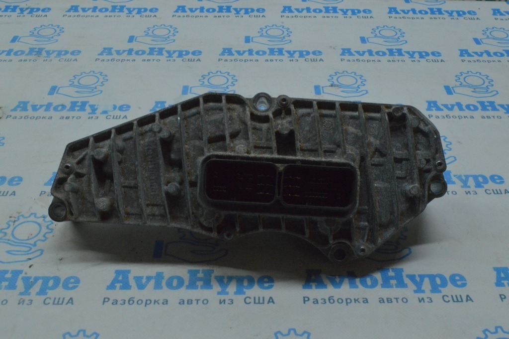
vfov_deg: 29.8
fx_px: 636
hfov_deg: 43.6
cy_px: 170
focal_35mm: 45
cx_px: 254
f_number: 29
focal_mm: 30
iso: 5000
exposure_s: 1/50
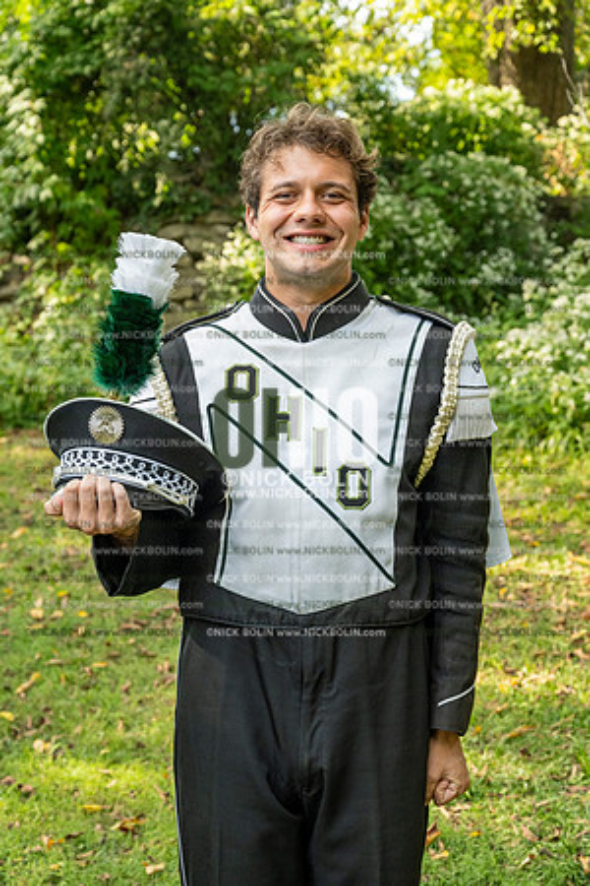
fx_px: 1426
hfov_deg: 23.4
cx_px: 295
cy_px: 443
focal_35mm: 58
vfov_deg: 34.5
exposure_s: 1/640
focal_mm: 58
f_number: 5.6
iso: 1000
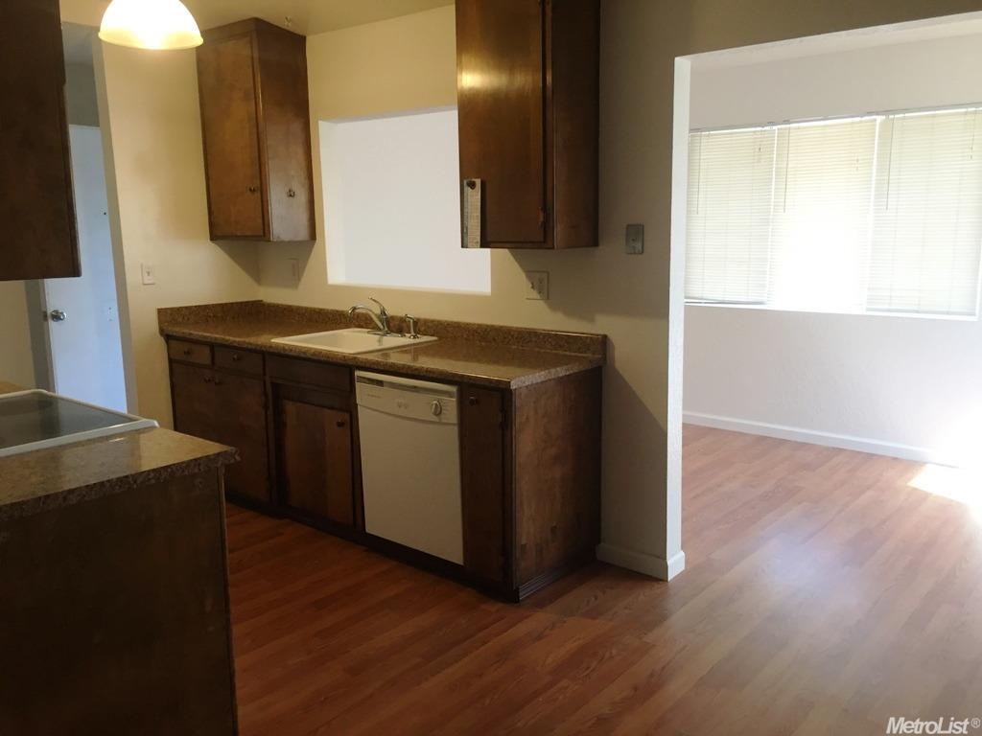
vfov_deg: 48.2
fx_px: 823
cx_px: 491
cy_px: 368
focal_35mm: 29
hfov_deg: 61.7
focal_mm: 4.15
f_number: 2.2
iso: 80
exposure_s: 1/30
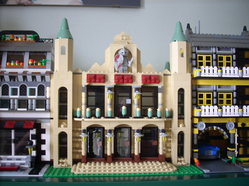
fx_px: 266
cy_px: 93
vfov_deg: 38.7
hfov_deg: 50.1
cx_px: 124
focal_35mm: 37
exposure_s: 1/30
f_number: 2.8
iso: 104
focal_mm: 6.2
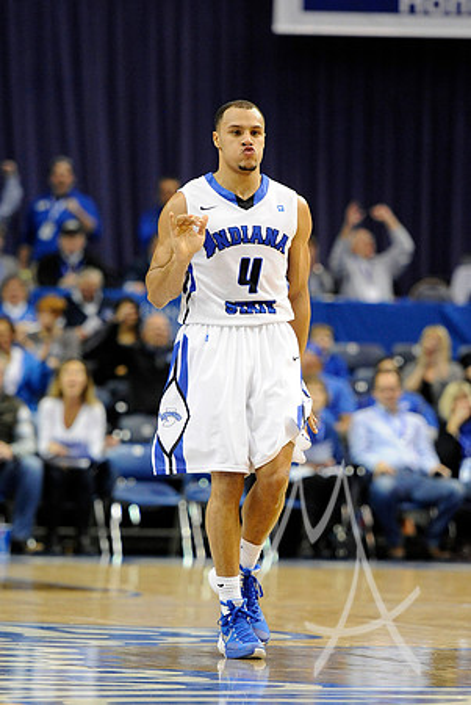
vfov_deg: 11.4
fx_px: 3524
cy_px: 352
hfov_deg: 7.6
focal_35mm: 180
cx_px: 236
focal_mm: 180
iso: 3200
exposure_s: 1/800
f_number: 3.2
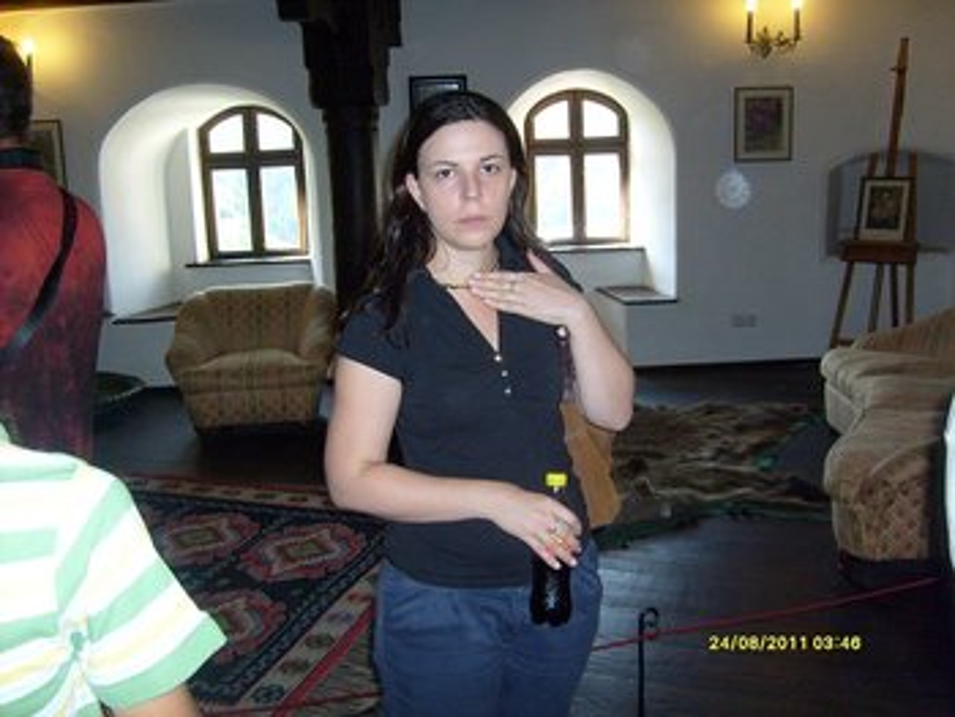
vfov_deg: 40.7
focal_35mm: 35
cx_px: 478
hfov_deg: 52.6
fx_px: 966
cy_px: 358
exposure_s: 1/45
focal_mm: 5.8
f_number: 2.8
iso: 100
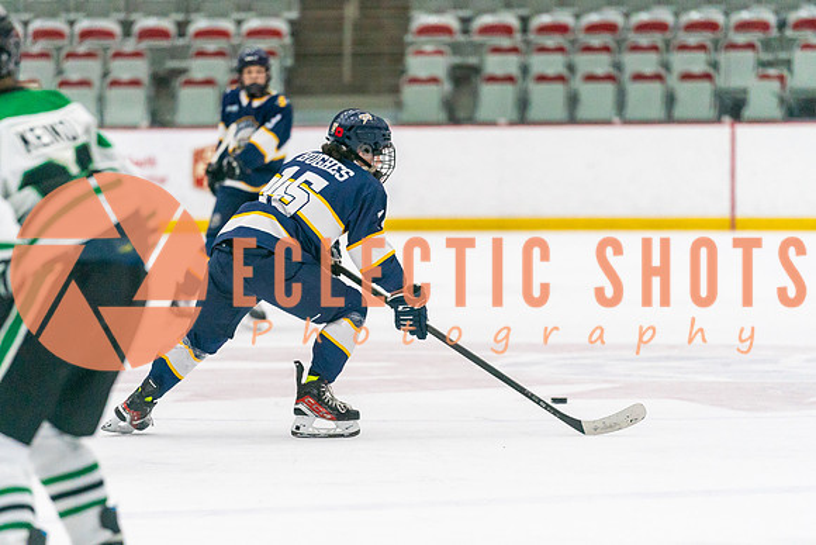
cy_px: 311
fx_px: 5979
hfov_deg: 7.8
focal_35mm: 264
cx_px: 356
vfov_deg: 5.2
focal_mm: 200
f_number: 2.8
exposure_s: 1/1250
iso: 3200
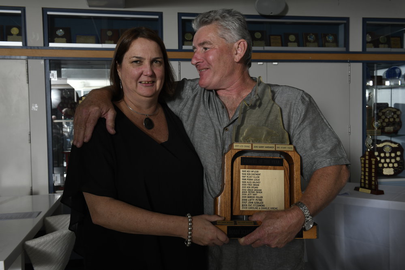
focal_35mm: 36
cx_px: 202
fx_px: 405
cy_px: 135
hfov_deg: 53.1
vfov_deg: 36.9
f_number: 9
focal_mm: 36
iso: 320
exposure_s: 1/125
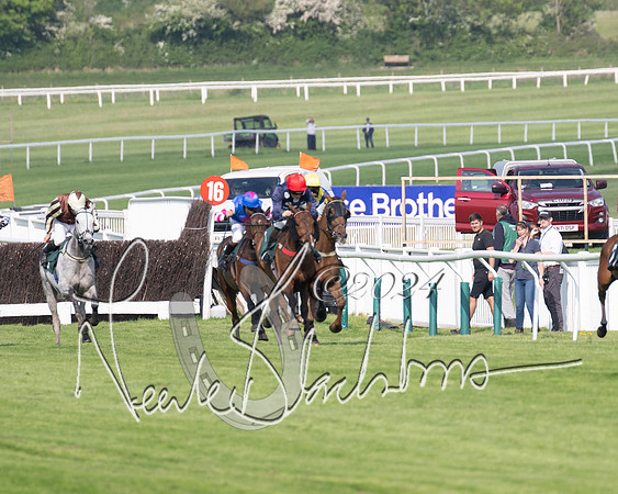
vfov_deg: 2.4
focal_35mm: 634
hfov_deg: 3.1
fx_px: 11595
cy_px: 239
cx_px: 330
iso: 400
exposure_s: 1/3200
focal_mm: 270
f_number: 4
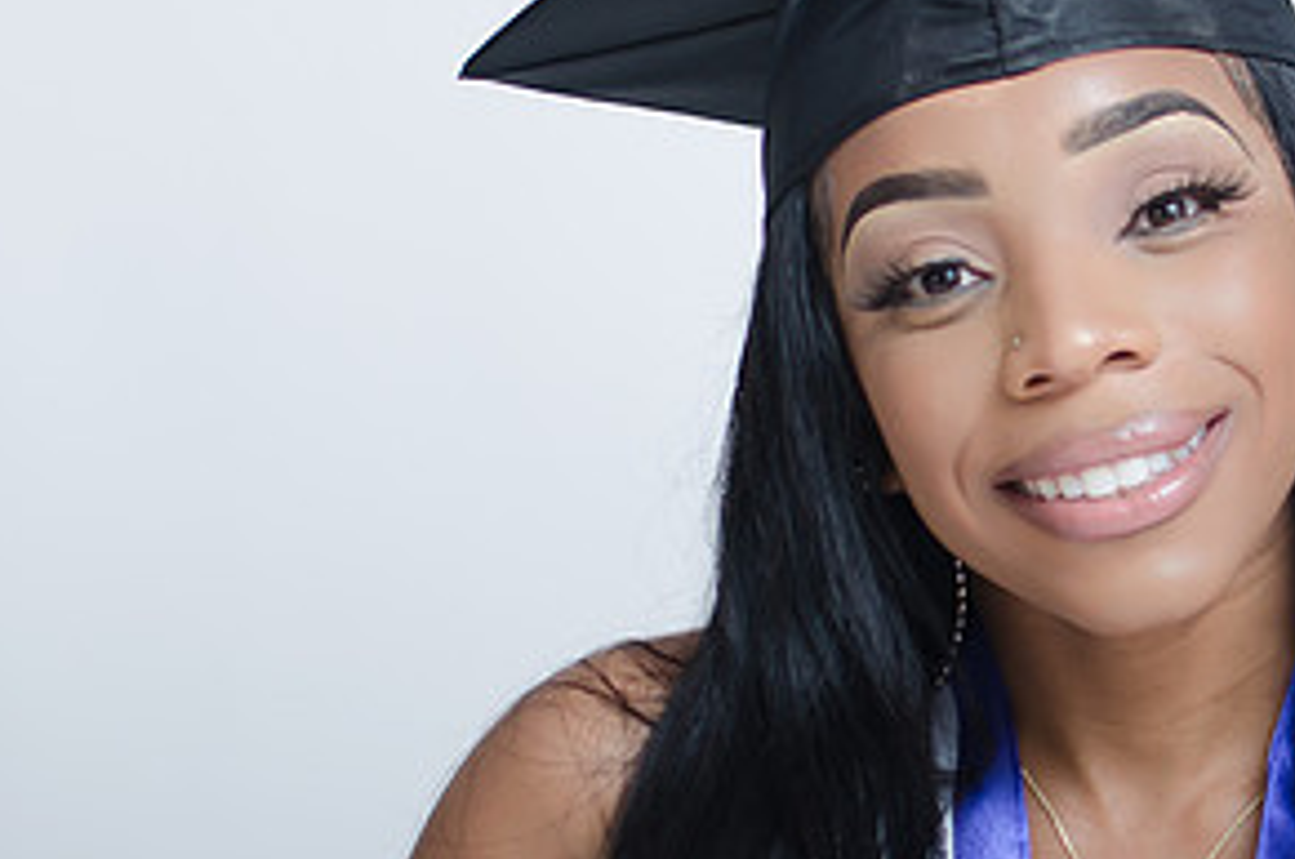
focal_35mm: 138
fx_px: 4956
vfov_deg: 9.9
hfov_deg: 14.8
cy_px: 349
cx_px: 929
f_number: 2.5
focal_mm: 35
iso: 100
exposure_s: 1/250
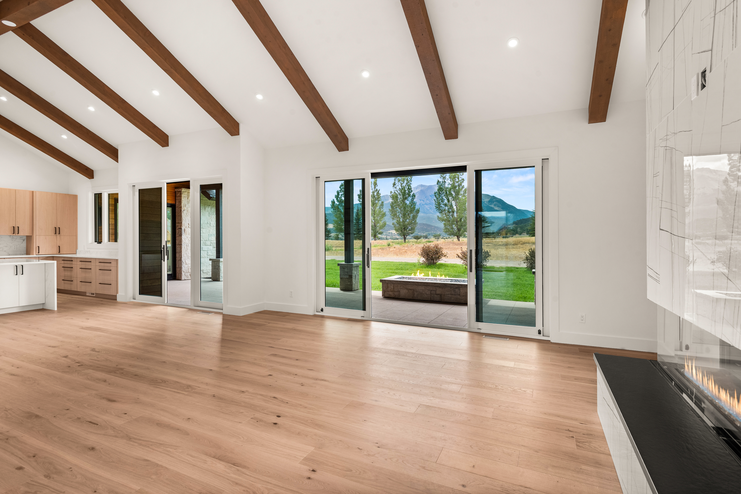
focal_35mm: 19
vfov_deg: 64.6
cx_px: 370
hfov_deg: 86.9
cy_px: 247
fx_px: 391
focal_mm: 19
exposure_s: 1/10
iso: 400
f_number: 9
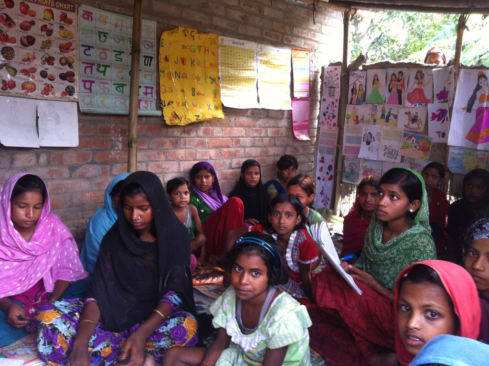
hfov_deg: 52.7
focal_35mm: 35
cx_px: 244
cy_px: 183
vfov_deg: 40.6
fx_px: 494
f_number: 2.8
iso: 80
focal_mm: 3.85
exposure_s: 1/20
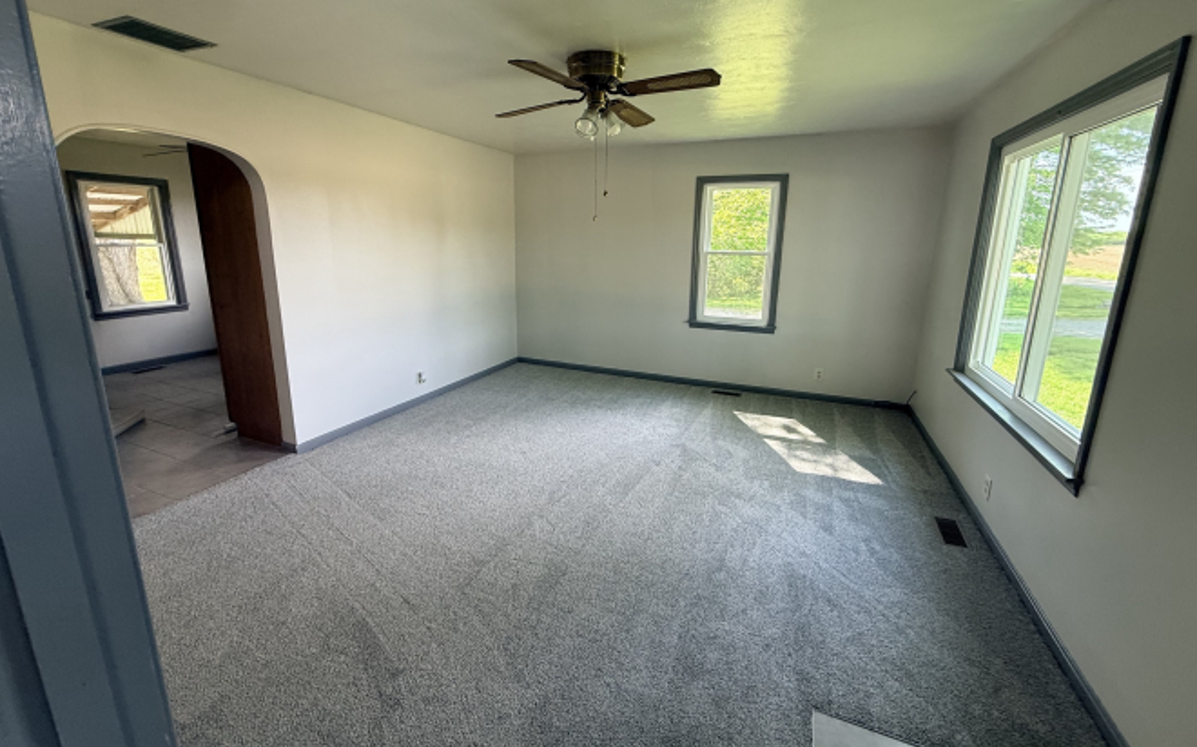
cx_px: 596
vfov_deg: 74.6
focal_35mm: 15
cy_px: 341
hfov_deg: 101.5
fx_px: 489
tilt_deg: -11.0
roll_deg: -0.6
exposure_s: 1/99
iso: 160
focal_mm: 2.22
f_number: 2.2
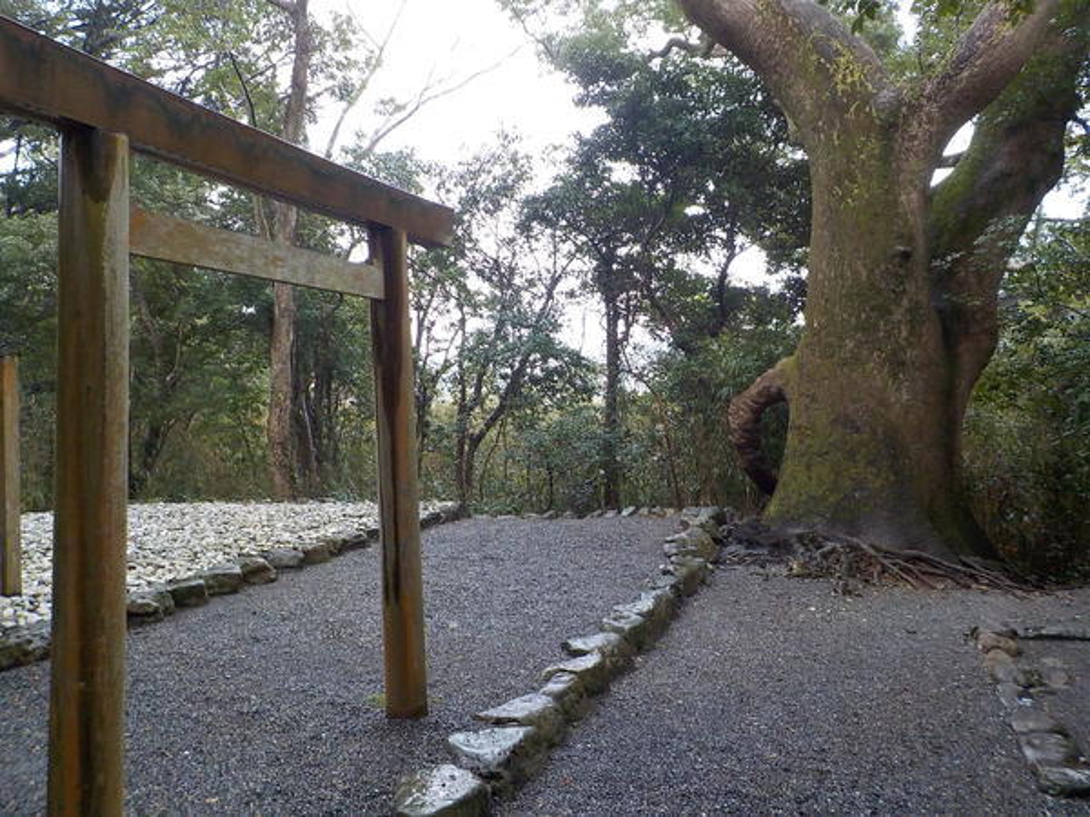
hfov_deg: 60.0
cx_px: 545
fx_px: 945
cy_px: 408
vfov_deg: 46.8
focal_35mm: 30
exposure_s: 1/30
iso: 320
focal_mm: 4.1
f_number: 3.3
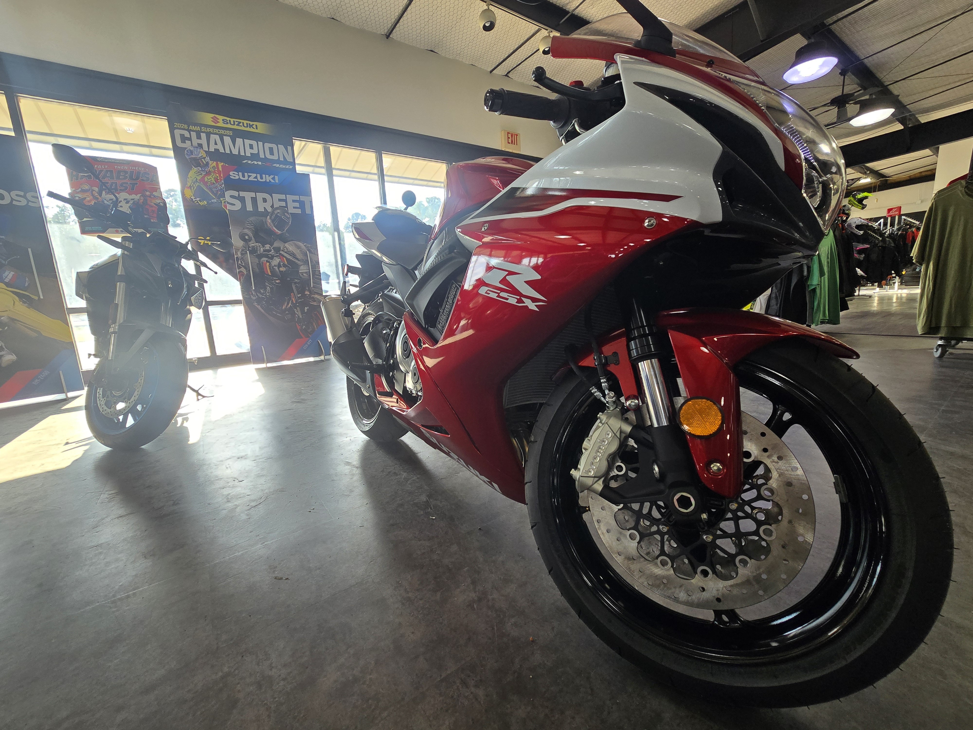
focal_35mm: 13
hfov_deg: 106.2
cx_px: 486
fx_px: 365
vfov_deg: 89.9
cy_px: 365
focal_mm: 2.2
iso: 100
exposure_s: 1/120
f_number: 2.2
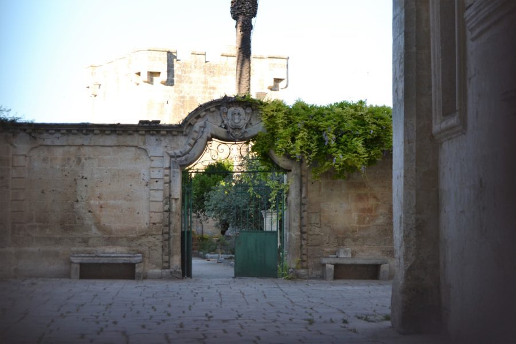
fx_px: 1182
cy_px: 172
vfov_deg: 16.6
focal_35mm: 82
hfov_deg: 24.6
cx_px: 258
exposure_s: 1/125
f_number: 5.6
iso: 110
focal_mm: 55
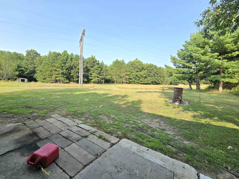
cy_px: 90
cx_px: 120
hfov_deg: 106.2
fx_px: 90
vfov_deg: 89.9
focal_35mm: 13
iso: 50
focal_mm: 2.2
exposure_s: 1/535
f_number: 2.2
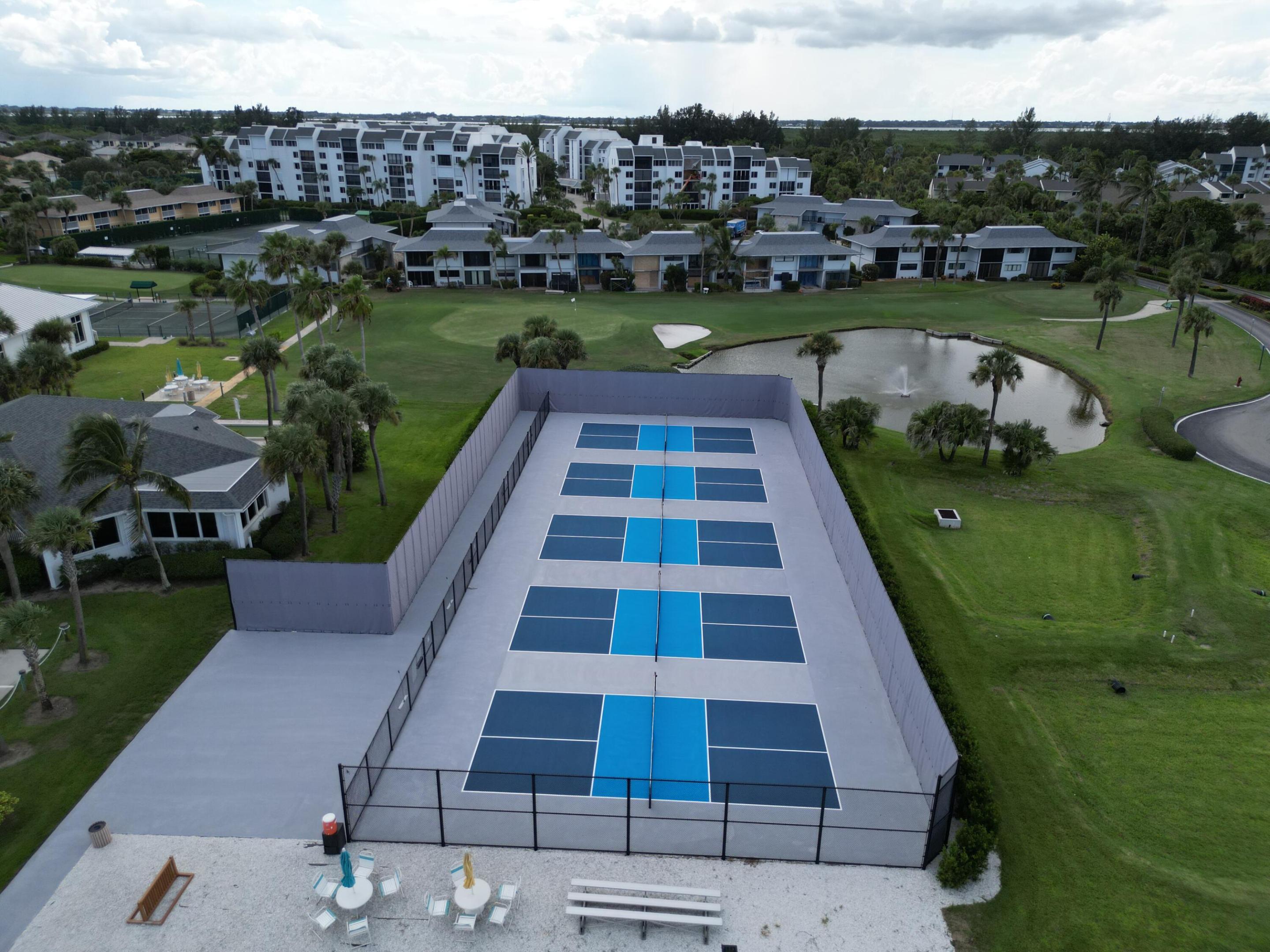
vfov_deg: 56.8
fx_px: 881
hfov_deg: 71.6
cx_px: 635
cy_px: 476
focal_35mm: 24
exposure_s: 1/2500
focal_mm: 6.72
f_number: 1.7
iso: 130
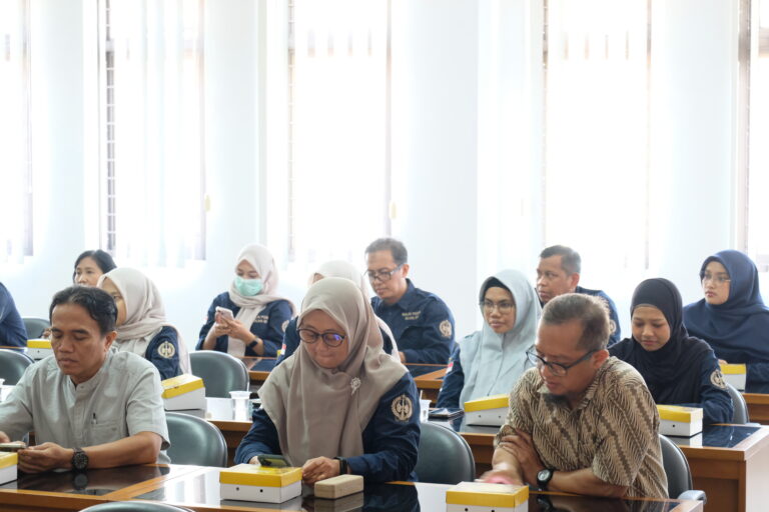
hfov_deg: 22.9
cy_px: 256
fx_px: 1901
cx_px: 384
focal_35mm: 89
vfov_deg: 15.4
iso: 3200
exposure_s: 1/10
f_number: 4.7
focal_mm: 59.6
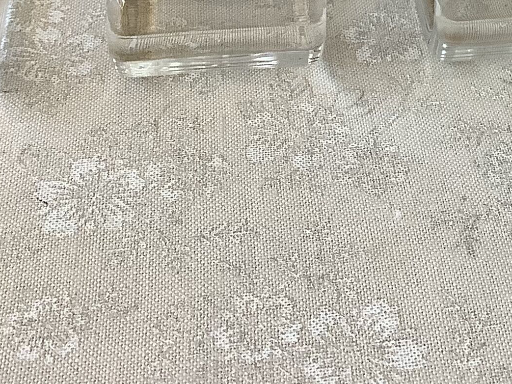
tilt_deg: -23.7
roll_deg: -2.4
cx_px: 492
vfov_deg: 14.3
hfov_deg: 19.7
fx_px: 1435
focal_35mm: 97
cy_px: -178
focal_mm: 3.3
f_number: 2.4
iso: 80
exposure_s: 1/100
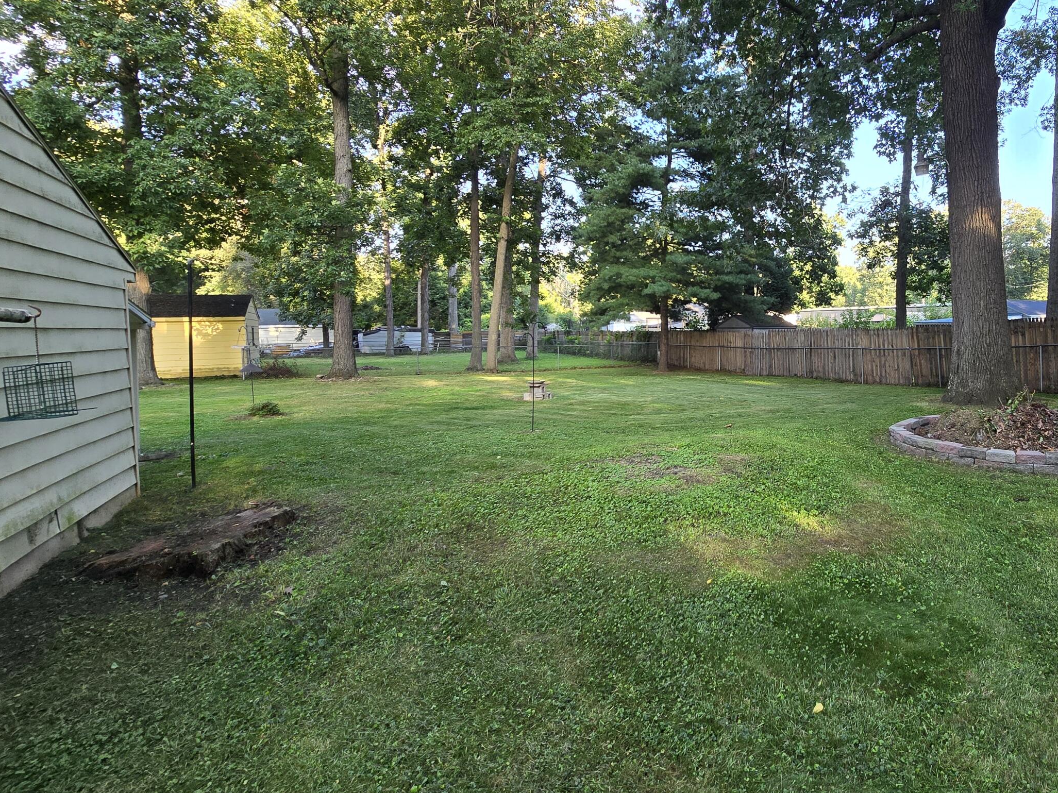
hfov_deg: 80.3
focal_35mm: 19
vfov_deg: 68.3
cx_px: 746
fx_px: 581
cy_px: 340
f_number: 2.2
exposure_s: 1/120
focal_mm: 2.2
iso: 50
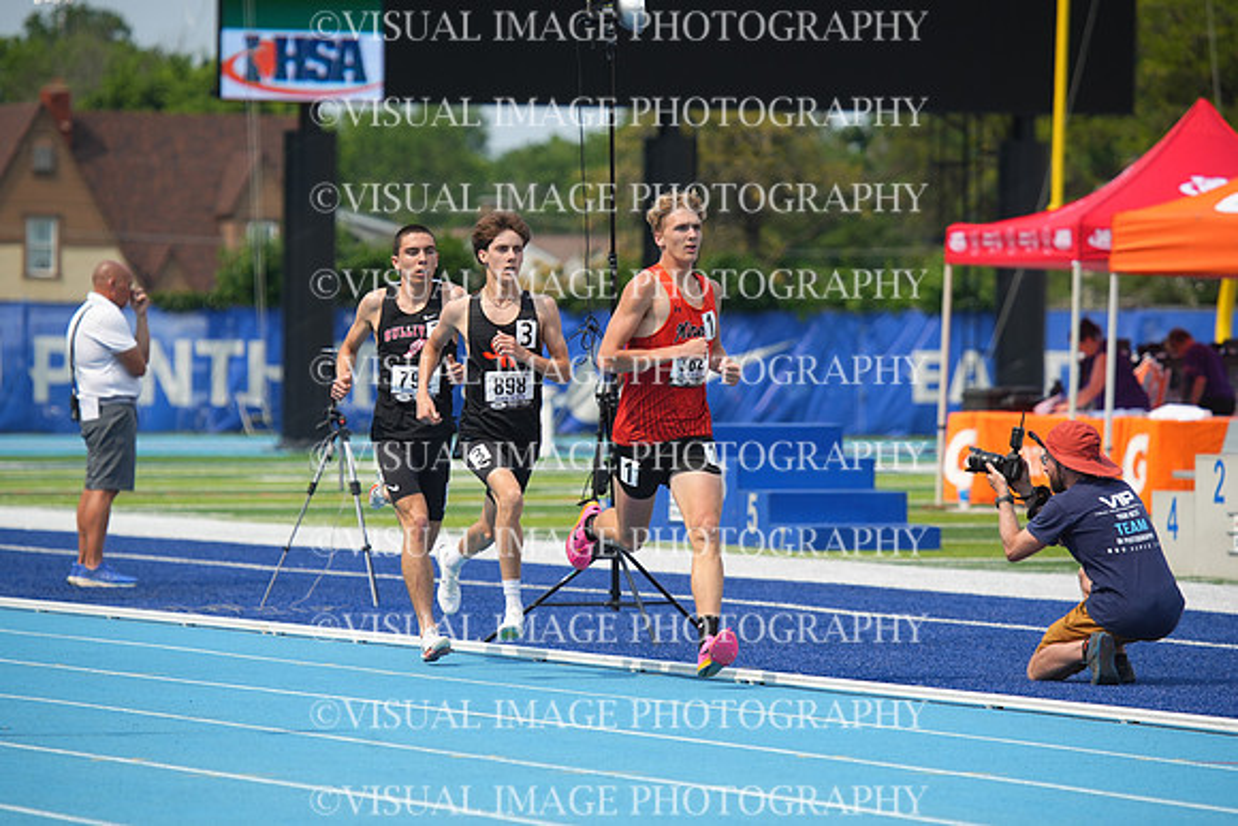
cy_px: 413
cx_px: 619
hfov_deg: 7.9
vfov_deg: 5.3
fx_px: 8943
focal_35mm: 260
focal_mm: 260
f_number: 5.6
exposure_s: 1/2000
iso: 400
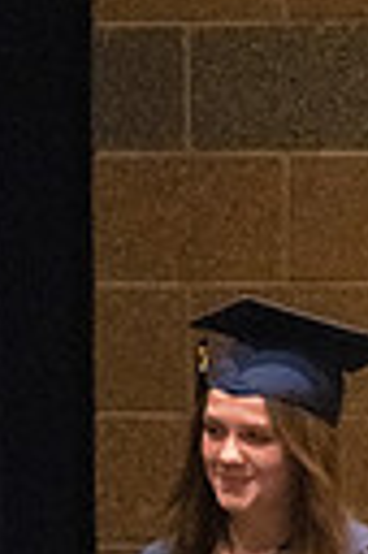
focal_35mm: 1054
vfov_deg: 2.0
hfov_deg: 1.3
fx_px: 16204
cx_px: 245
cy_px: 814
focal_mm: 200
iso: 8000
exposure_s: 1/250
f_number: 4.5
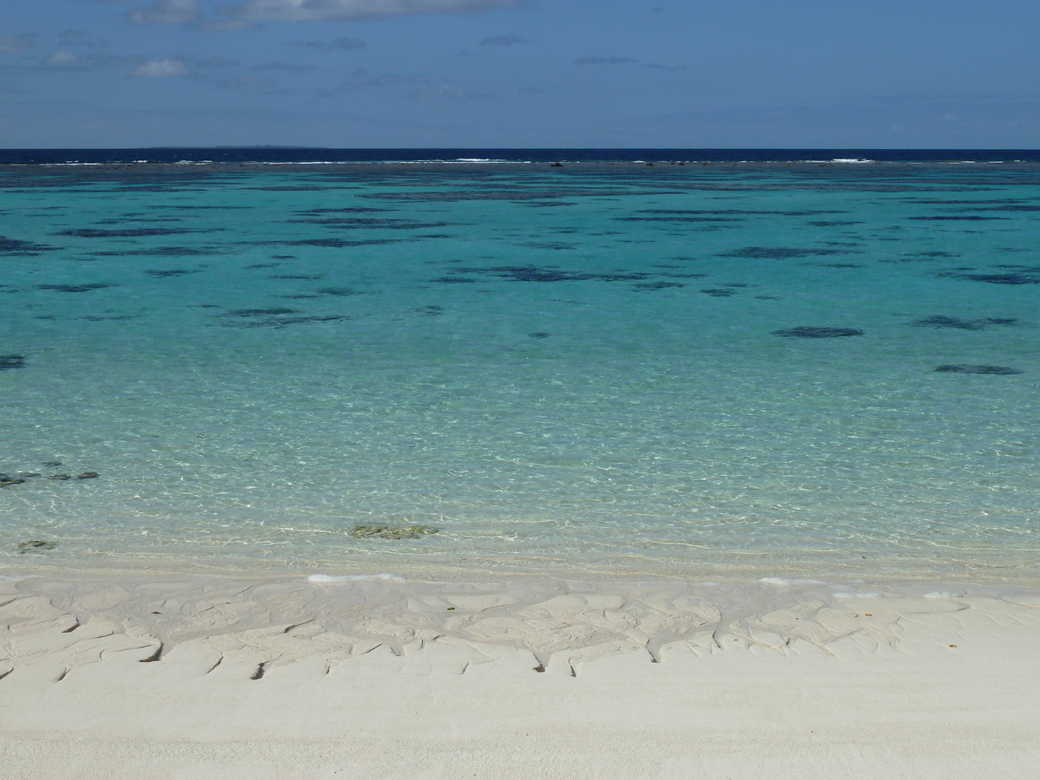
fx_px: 1773
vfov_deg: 24.8
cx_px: 520
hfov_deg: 32.7
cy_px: 390
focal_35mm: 59
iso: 80
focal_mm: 9.7
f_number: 5.6
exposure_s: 1/800
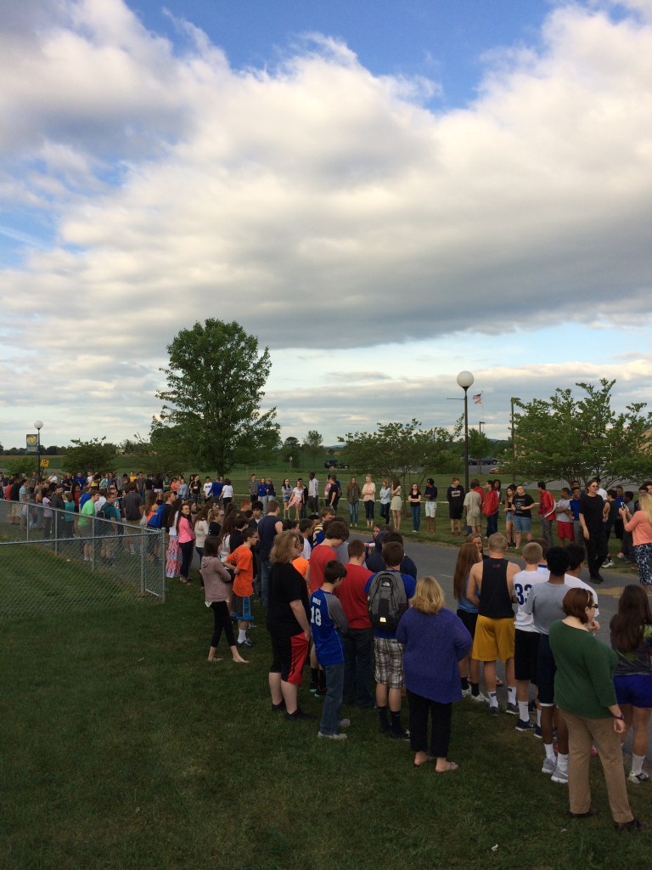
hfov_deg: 48.2
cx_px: 326
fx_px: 728
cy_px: 435
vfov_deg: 61.7
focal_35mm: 29
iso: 32
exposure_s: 1/1325
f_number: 2.2
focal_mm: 4.15
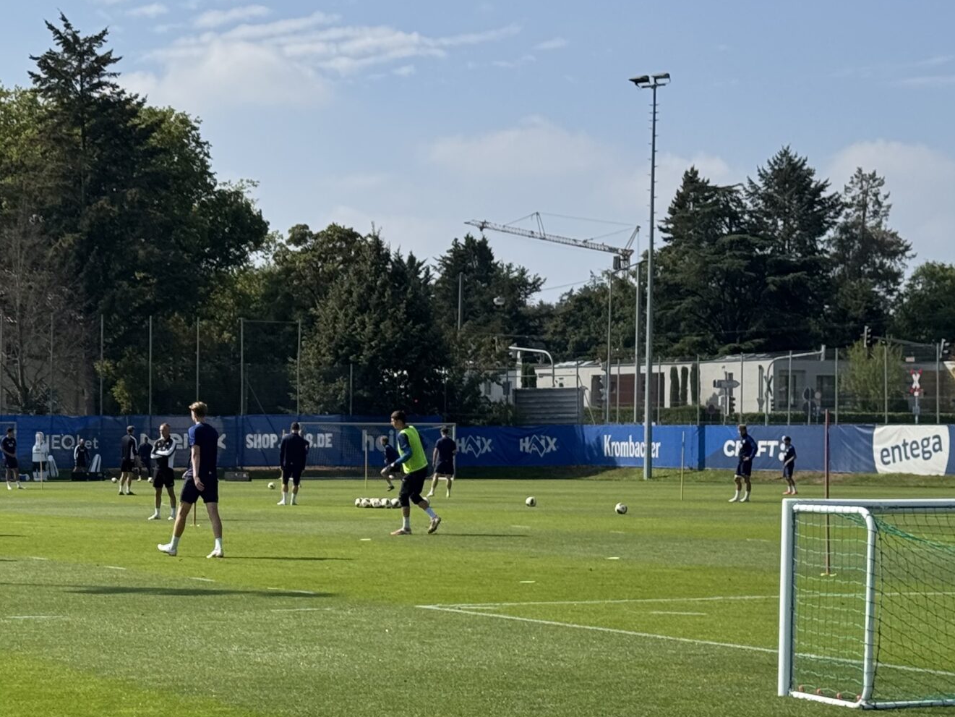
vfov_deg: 15.8
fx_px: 2566
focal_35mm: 93
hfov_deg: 20.6
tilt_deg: -0.4
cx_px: 80
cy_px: 517
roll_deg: +0.1
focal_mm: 6.76
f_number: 1.78
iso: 64
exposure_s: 1/5376
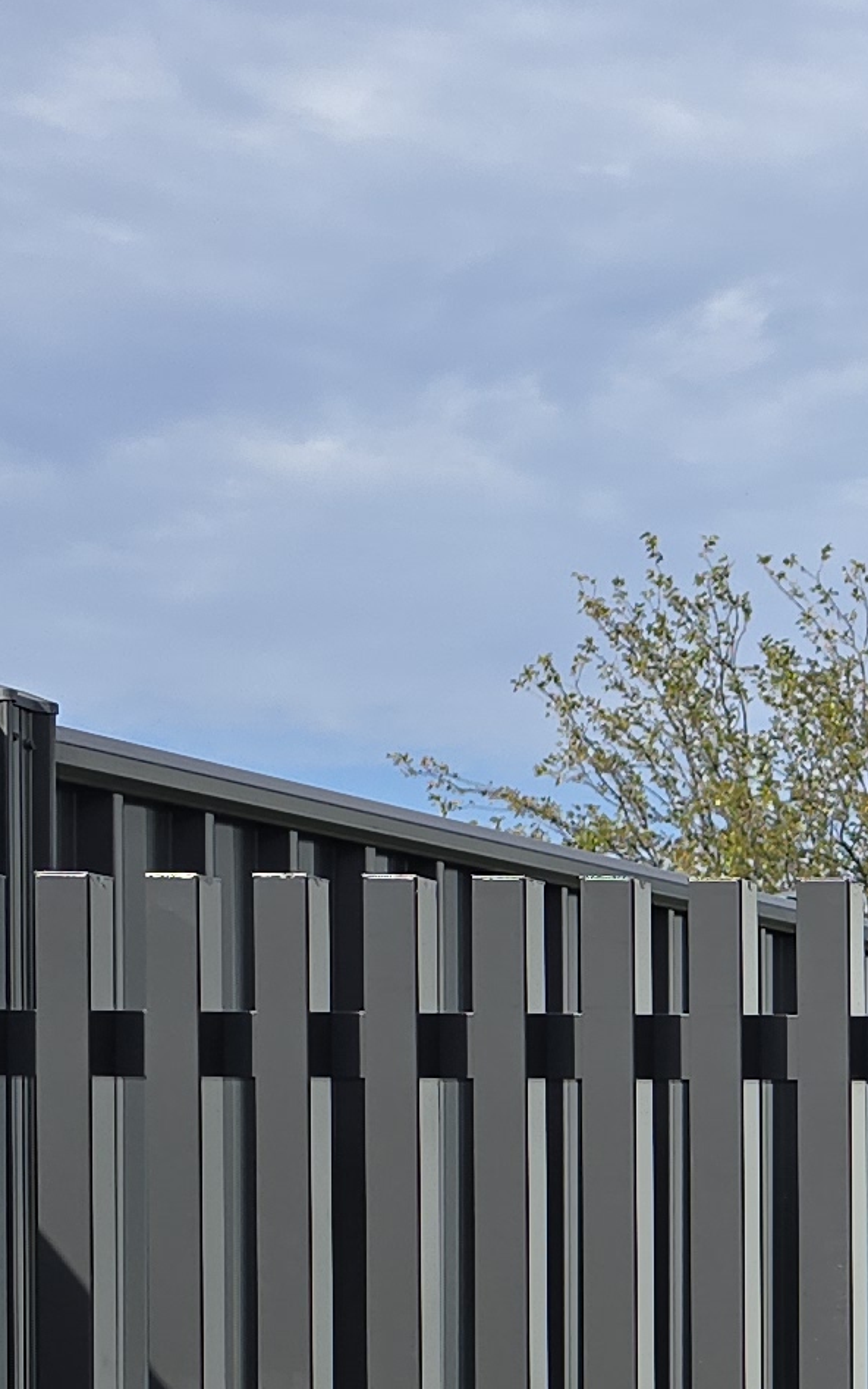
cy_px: 1348
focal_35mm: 103
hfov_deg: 10.8
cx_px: 2105
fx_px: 3898
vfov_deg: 19.7
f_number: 1.7
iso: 12
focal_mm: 6.3
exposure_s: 1/779
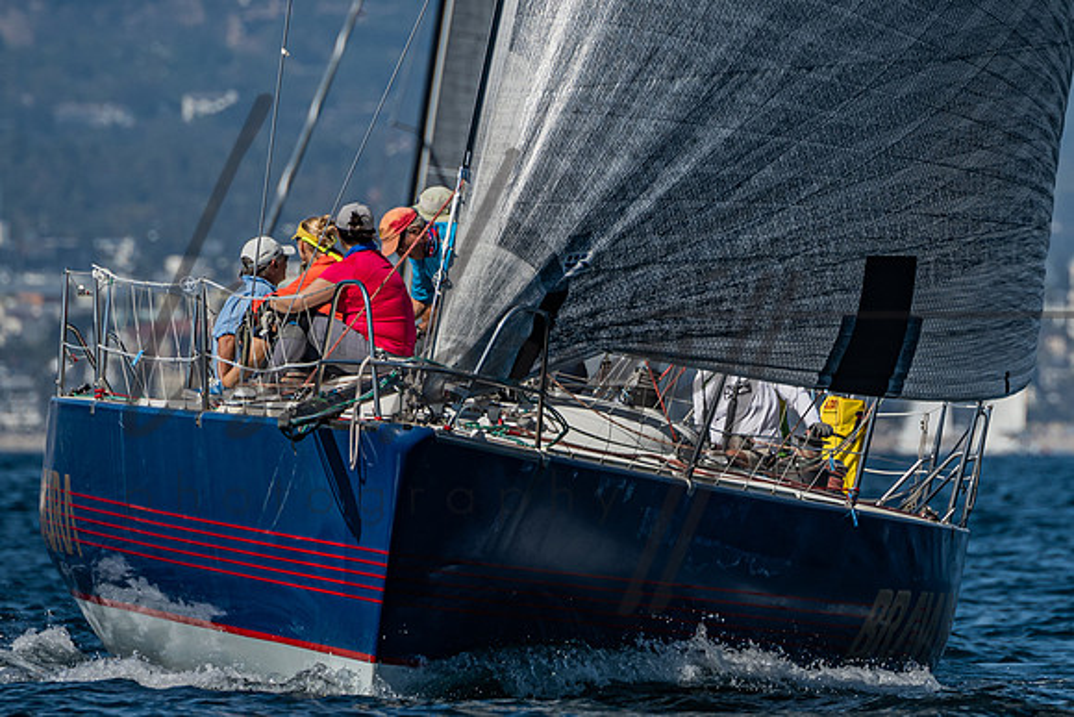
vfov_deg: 1.4
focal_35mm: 966
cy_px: 205
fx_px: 28825
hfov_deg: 2.1
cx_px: 956
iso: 100
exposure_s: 1/1250
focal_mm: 400
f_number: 5.6
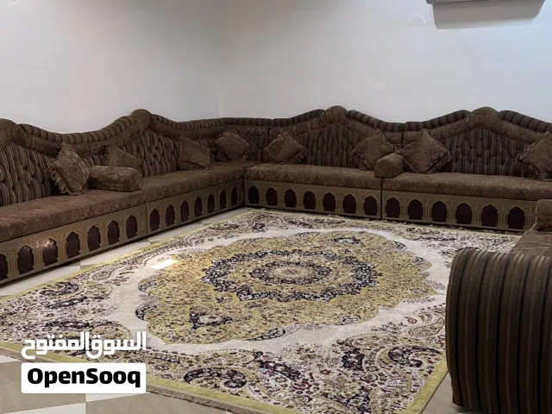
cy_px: 207
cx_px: 276
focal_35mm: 24
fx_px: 383
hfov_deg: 71.6
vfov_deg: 56.8
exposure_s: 1/50
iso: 160
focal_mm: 6.86
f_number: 1.78
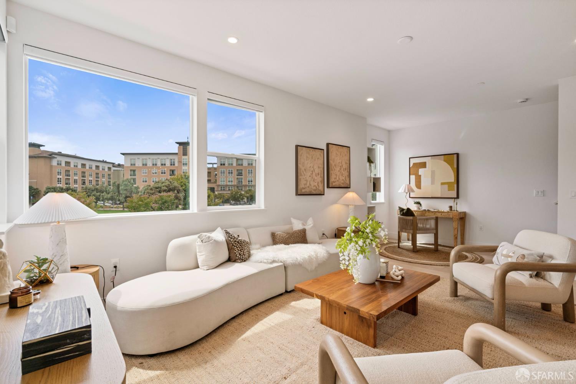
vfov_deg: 73.7
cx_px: 288
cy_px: 192
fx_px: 256
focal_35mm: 16
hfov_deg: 96.7
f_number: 16
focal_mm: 16
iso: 320
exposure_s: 1/20
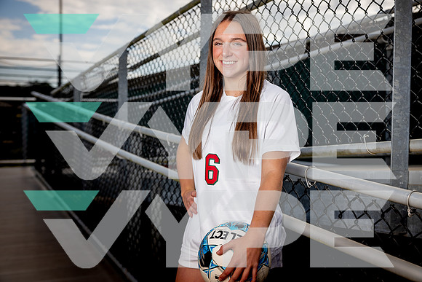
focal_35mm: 46
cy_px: 141
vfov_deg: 29.3
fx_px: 539
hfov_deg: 42.7
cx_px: 211
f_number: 4
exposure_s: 1/800
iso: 100
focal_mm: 46
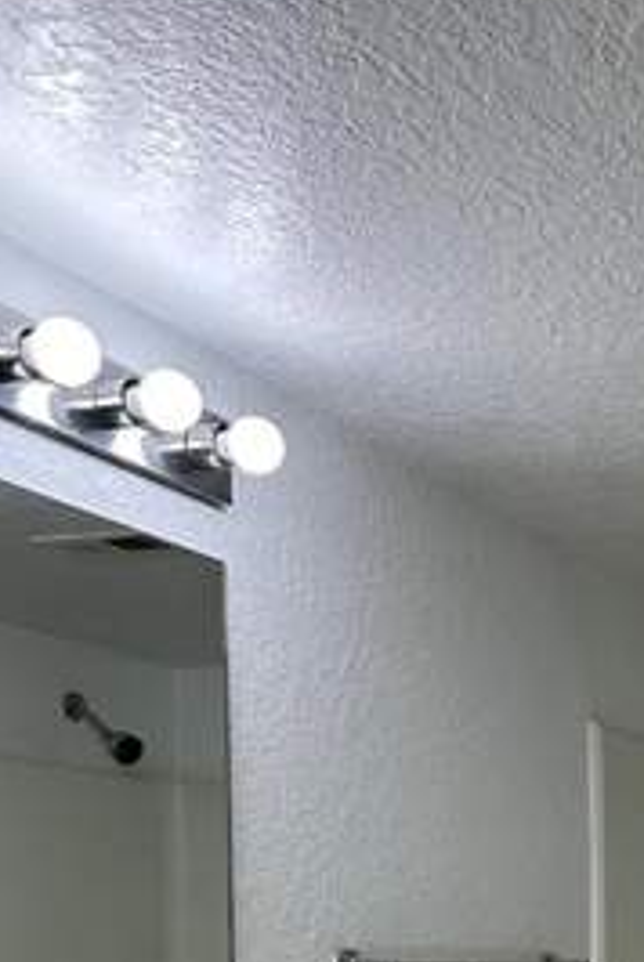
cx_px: 807
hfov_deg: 20.9
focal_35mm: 60
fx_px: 1606
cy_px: 1045
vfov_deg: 30.1
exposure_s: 1/184
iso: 80
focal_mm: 6.86
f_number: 1.78
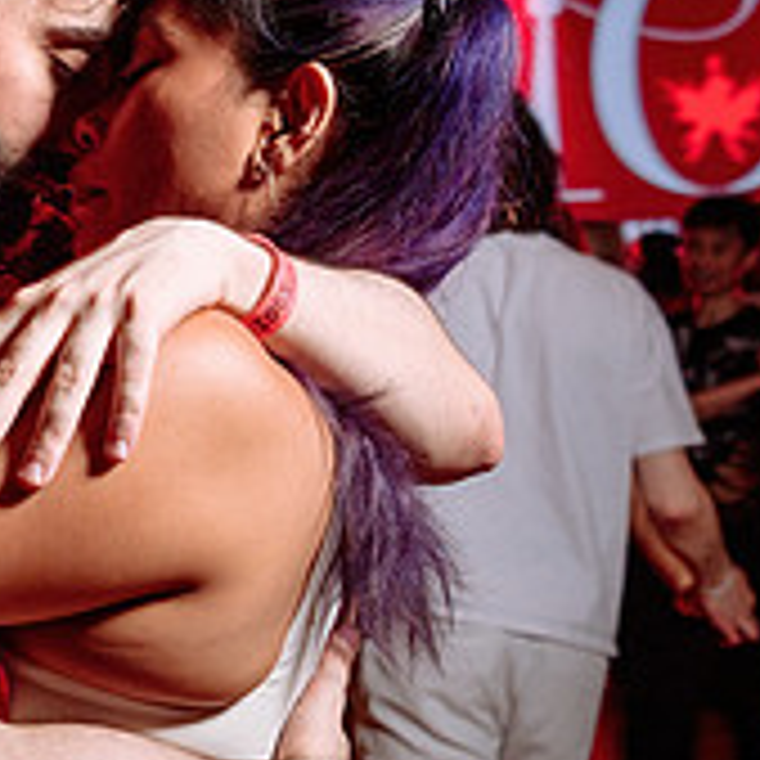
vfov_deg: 21.4
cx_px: -6
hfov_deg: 20.7
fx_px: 2012
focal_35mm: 81
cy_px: 417
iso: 1000
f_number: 3.5
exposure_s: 1/40
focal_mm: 24
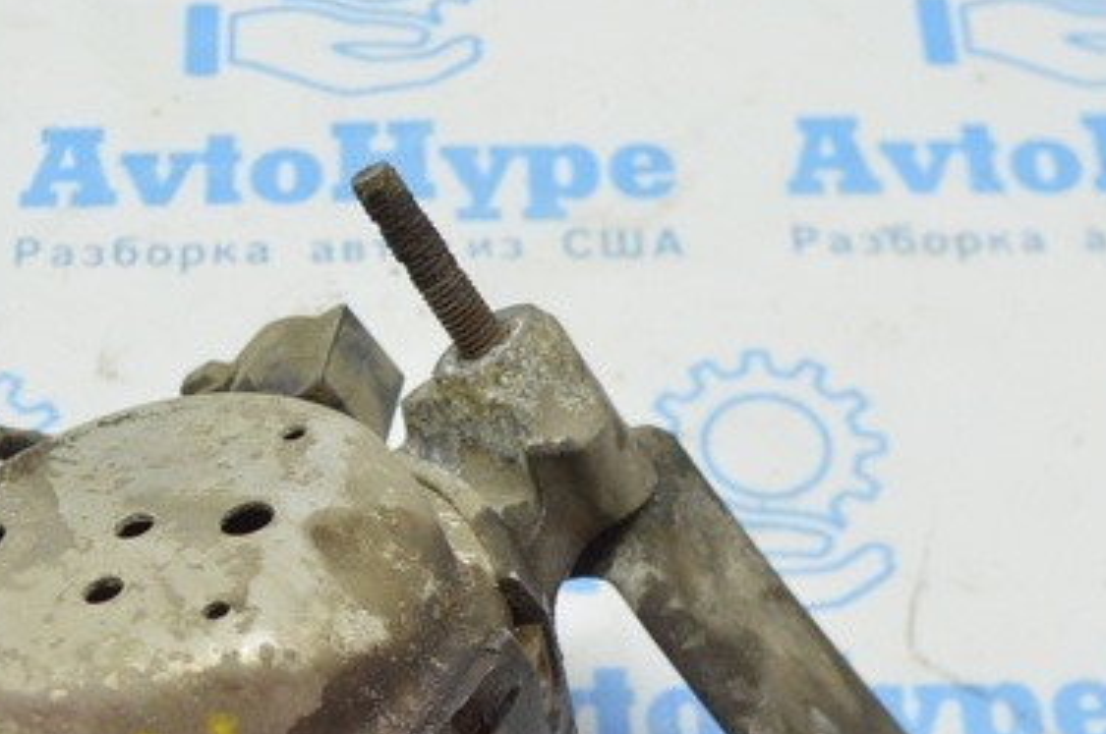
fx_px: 2516
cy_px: 753
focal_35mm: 82
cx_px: 383
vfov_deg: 16.2
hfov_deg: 24.7
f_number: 3.8
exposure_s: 1/60
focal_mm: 20
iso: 400
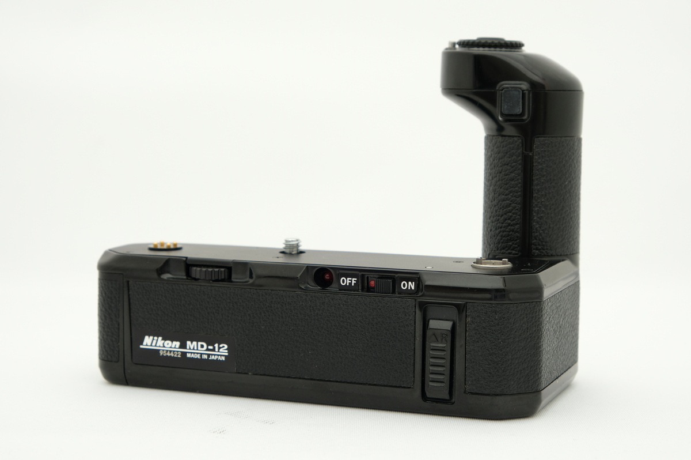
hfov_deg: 30.1
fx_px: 1285
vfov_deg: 20.3
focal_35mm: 67
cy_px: 230
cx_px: 346
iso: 200
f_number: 8
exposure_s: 1/125
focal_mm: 44.4
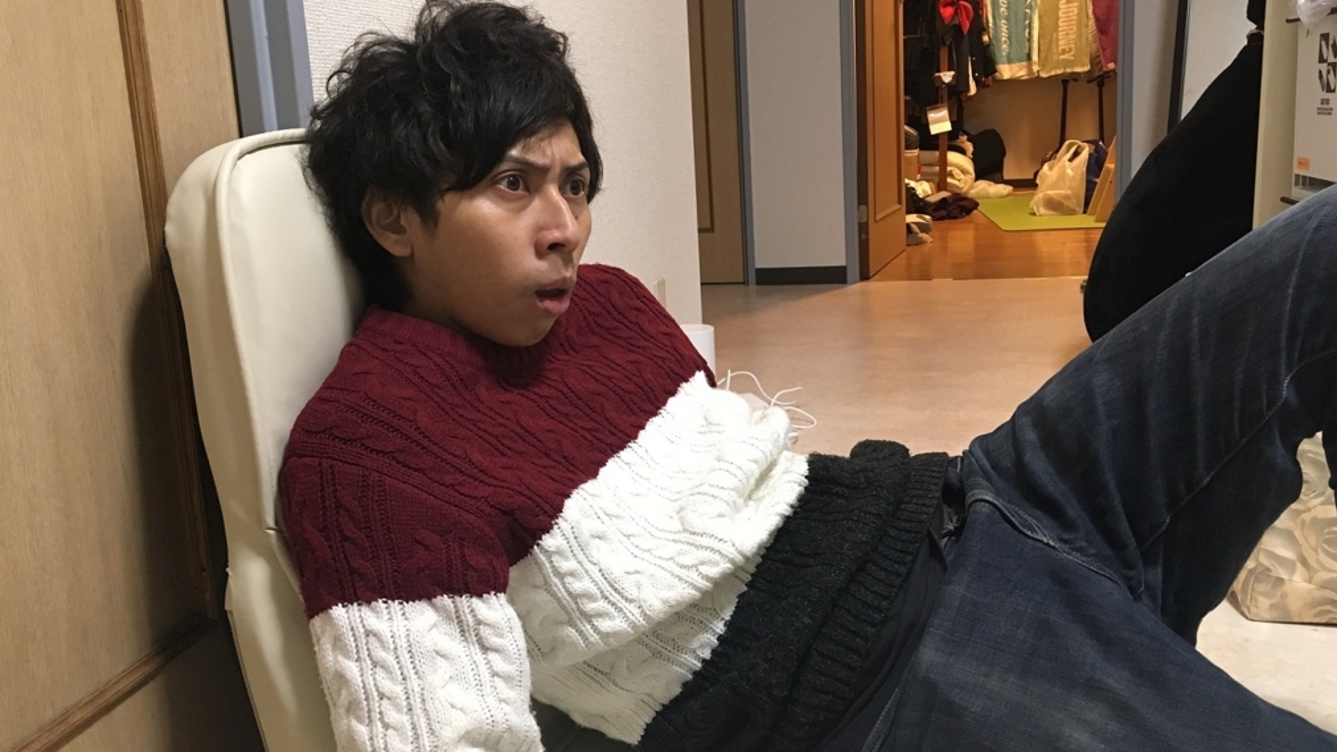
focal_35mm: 32
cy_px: 301
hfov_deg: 61.0
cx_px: 674
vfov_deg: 36.6
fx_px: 1135
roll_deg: +2.6
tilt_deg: -10.7
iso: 160
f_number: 2.2
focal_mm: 4.15
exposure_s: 1/30
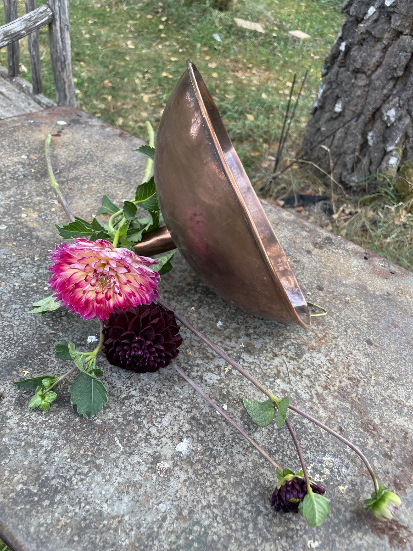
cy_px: 276
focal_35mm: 26
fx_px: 414
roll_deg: -9.5
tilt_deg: -44.2
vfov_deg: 67.3
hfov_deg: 53.1
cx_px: 206
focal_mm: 4.2
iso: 32
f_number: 1.6
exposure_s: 1/161
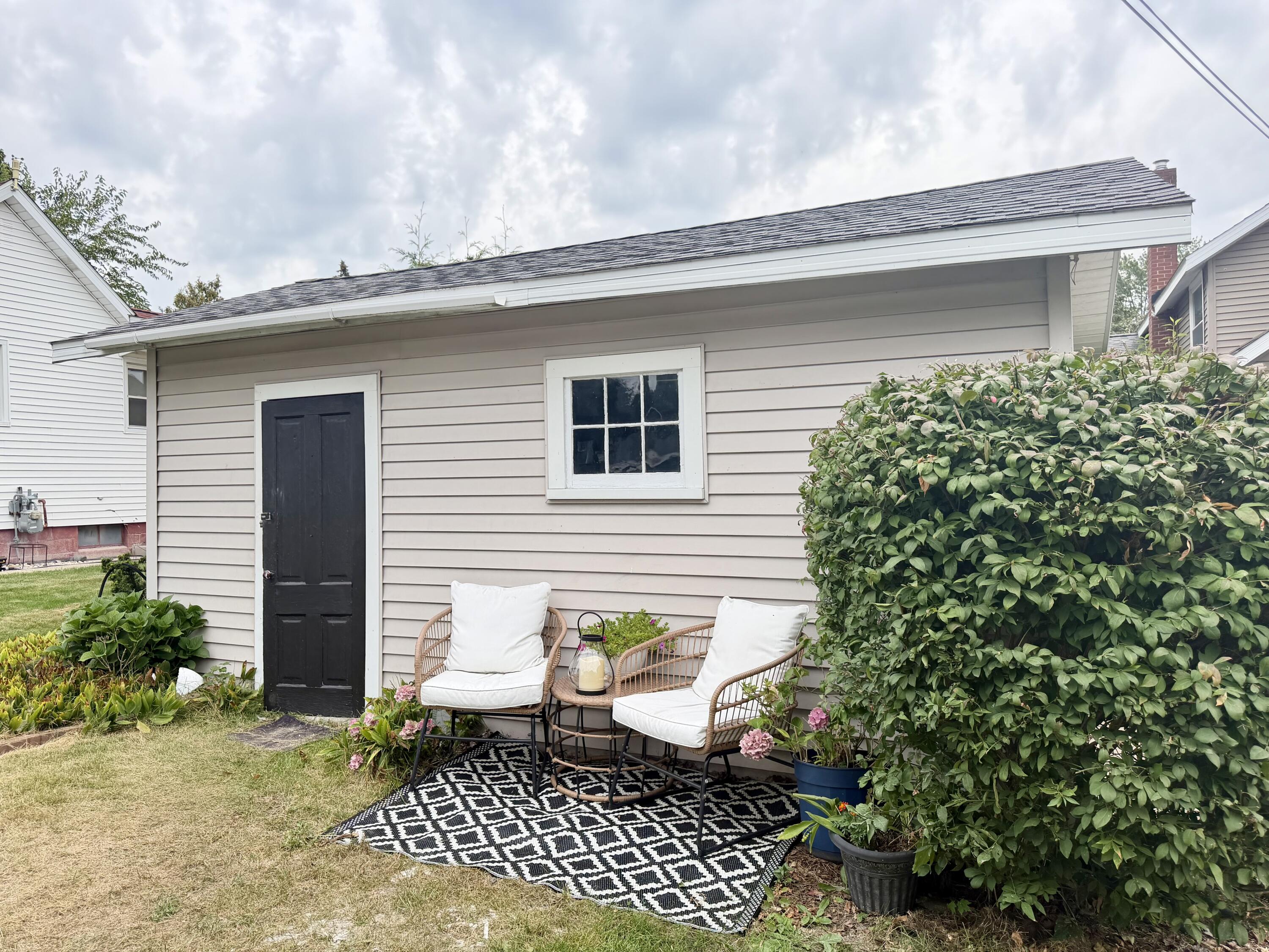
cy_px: 476
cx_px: 634
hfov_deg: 71.6
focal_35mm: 24
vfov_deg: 56.8
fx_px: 880
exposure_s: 1/1812
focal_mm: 6.76
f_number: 1.78
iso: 100
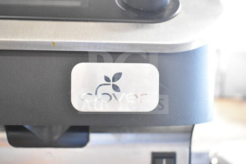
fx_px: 267
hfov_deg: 49.5
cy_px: 82
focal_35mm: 39
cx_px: 123
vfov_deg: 34.2
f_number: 4
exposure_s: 1/40
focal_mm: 26
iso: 3600
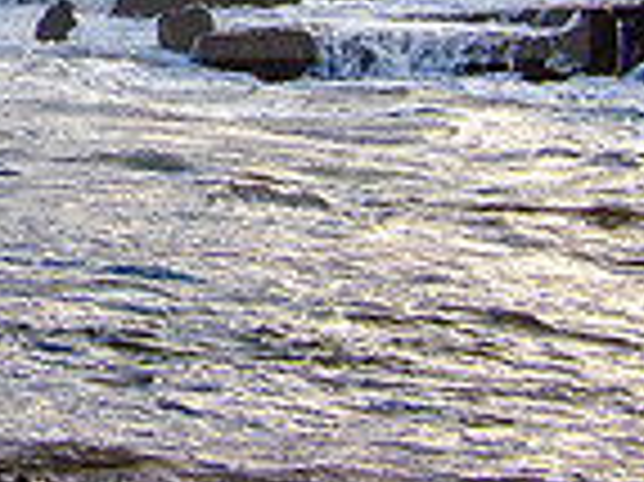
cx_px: -434
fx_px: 6060
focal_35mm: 326
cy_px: -328
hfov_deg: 6.0
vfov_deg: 4.5
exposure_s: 1/4000
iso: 1000
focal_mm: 48
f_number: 10
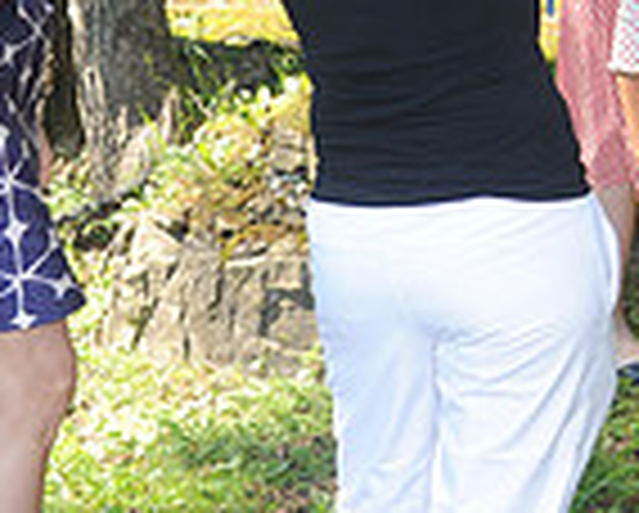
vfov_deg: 11.3
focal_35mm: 134
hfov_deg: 12.6
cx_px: 1264
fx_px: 2538
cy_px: -148
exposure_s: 1/160
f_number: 6.3
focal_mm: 35
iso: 320
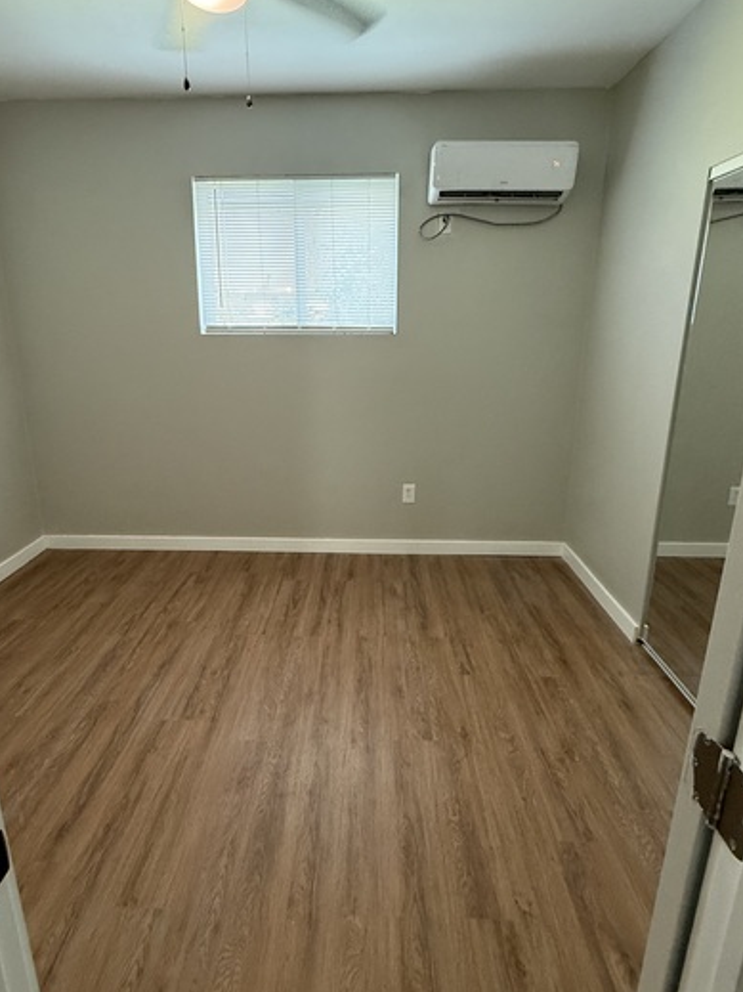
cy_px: 458
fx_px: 515
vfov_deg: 87.6
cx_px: 348
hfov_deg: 71.5
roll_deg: +1.4
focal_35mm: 18
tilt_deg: -13.4
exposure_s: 1/60
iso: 500
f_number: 2.2
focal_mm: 2.22
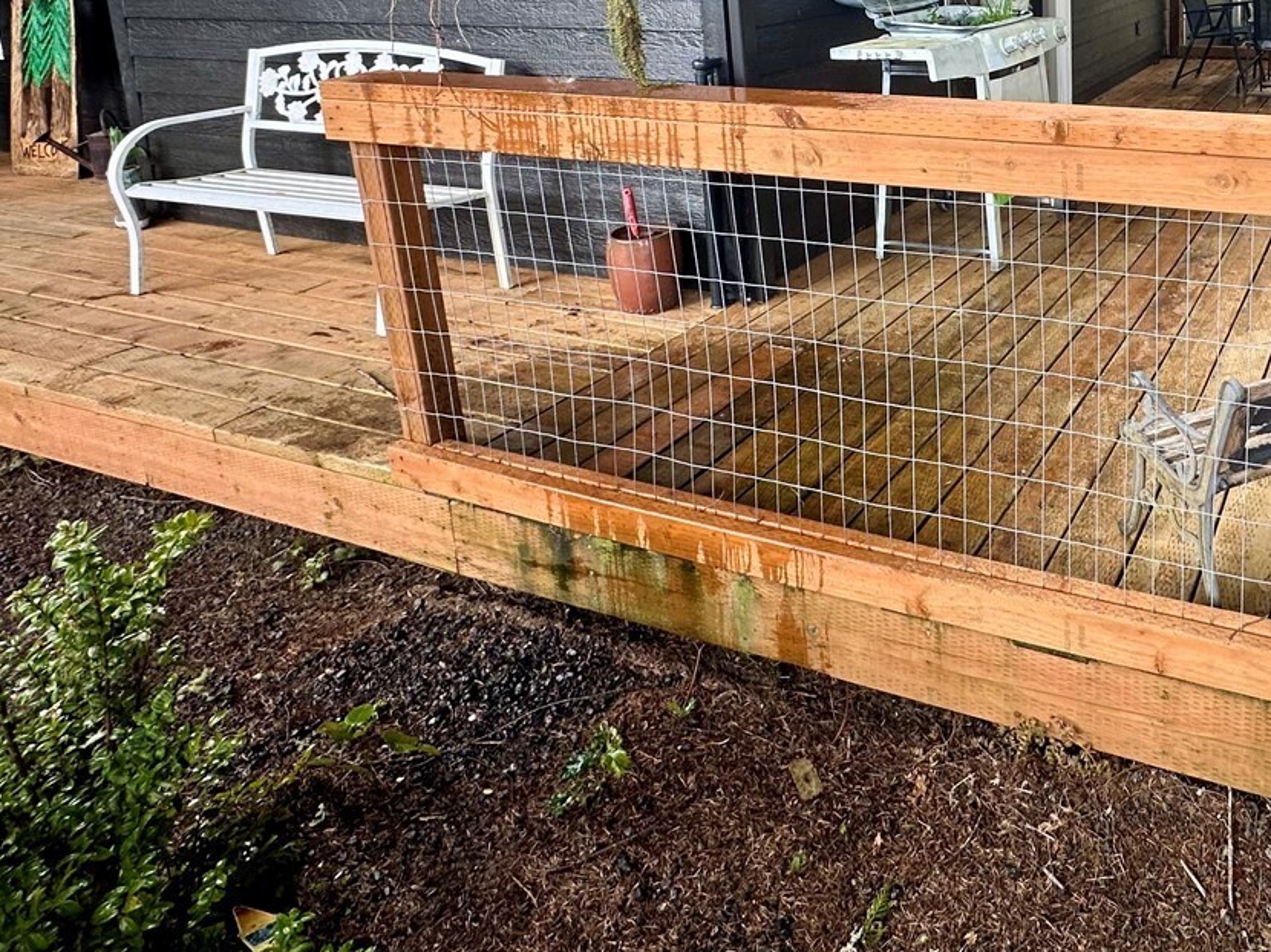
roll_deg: +0.7
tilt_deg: -9.6
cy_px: 87
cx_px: 1075
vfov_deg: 46.2
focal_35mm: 27
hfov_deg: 58.5
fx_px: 991
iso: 80
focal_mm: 2.22
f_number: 2.2
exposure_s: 1/99
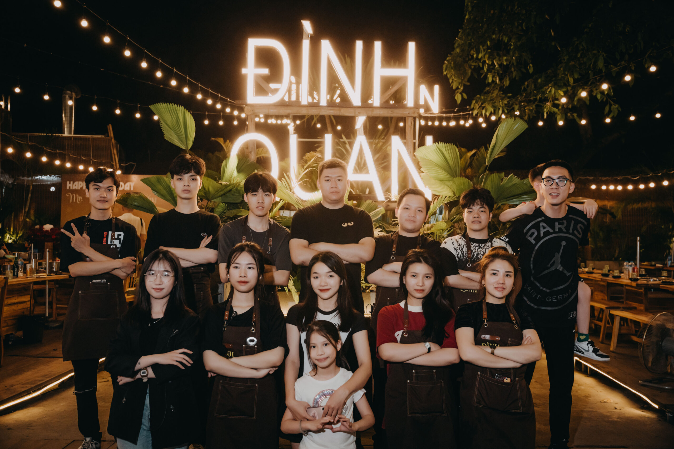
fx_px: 693
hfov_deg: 51.9
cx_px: 337
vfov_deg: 35.9
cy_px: 224
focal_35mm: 37
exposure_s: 1/125
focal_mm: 37
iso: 3200
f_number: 3.5
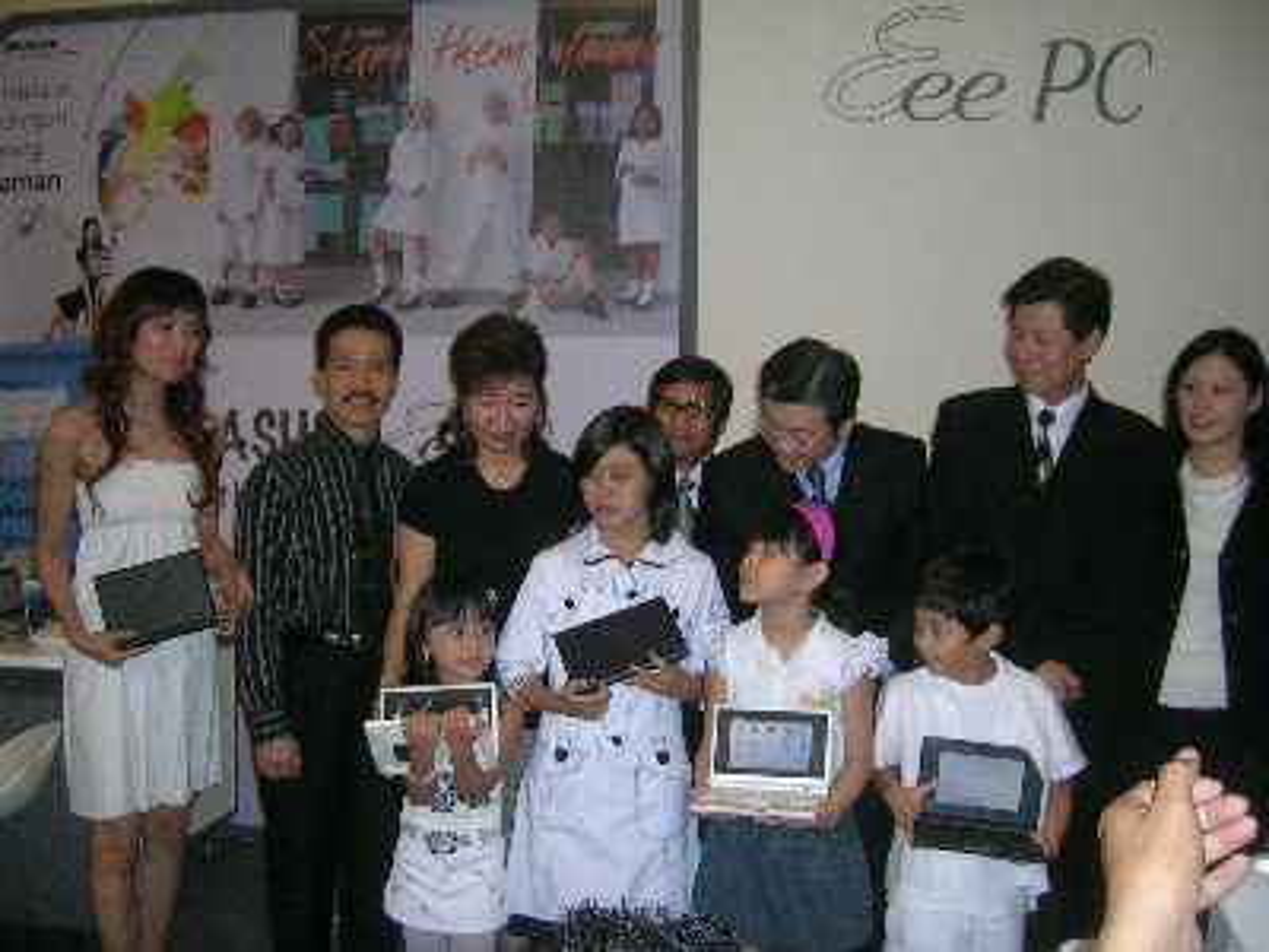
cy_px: 476
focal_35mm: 35
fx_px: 1283
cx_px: 634
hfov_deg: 52.6
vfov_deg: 40.7
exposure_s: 1/60.1
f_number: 2.8
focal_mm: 5.4
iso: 123
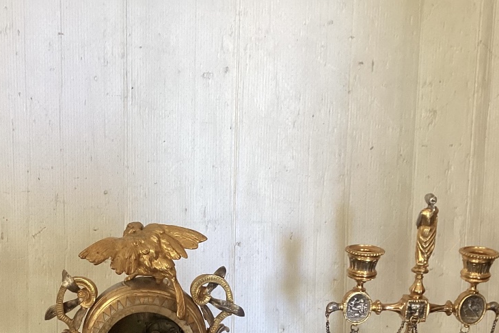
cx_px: 138
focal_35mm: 53
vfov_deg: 24.7
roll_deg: -2.2
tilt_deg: -19.7
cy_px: 307
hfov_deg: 36.8
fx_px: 735
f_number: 2.4
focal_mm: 3.3
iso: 160
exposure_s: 1/60
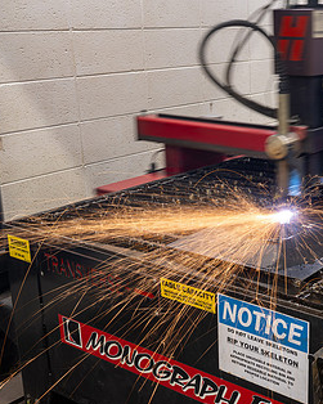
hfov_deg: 27.5
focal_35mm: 52
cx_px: 323
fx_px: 622
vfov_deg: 36.0
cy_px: 177
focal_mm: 30
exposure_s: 1/1.25
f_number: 10
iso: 100
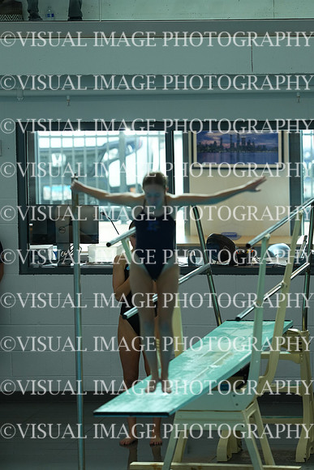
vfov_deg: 5.2
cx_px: 157
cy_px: 235
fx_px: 5230
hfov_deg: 3.4
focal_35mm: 400
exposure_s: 1/1250
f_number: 4
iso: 1250
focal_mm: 400
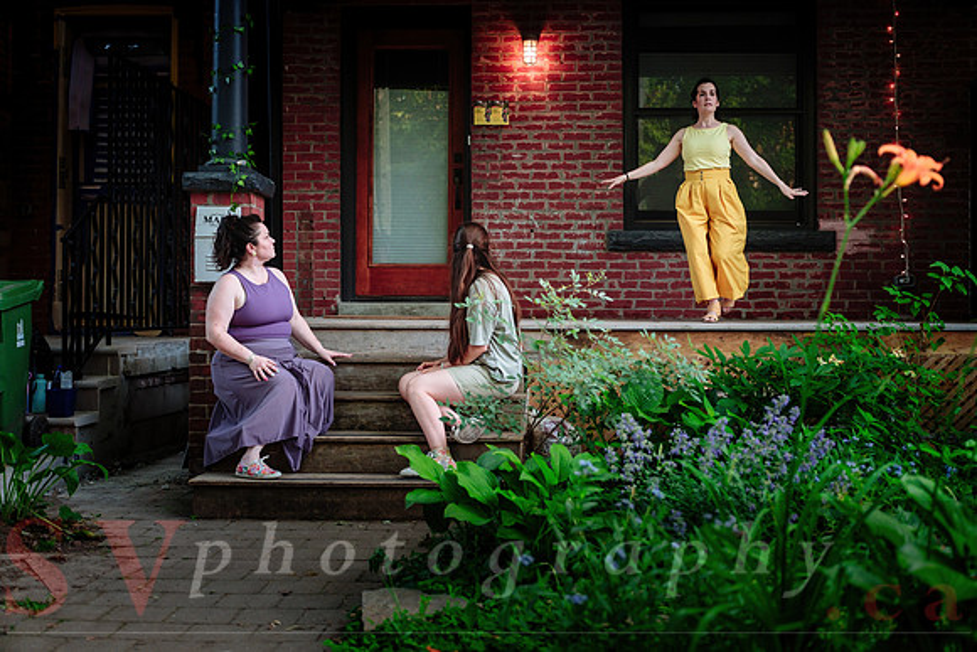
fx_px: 1059
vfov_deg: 34.2
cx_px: 488
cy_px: 326
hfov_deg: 49.5
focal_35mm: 39
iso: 500
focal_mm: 25.9
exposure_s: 1/160
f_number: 1.8
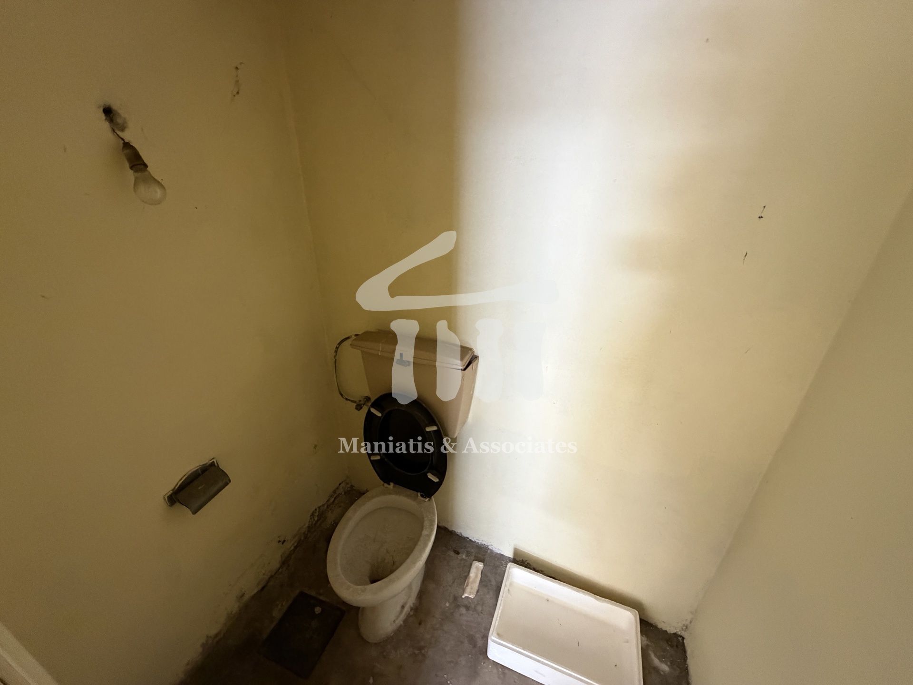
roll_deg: -1.1
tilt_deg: -25.8
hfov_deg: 102.1
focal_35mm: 14
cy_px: 342
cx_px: 456
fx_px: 369
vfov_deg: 85.7
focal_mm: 2.22
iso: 640
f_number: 2.2
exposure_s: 1/60
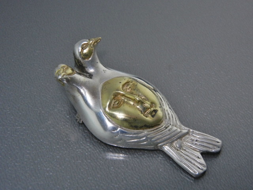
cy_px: 95
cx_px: 126
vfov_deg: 24.8
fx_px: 431
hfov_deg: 32.7
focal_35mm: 59
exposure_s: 1/30
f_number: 8
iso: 343
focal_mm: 10.6
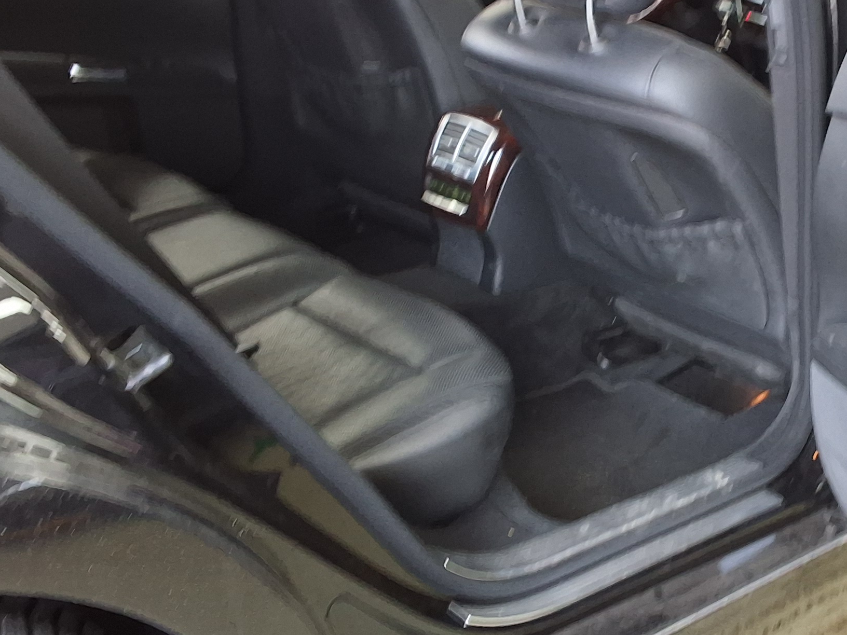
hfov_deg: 33.0
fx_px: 1370
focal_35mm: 56
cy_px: 307
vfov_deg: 26.1
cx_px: 719
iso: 64
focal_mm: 2.91
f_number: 1.9
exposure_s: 1/40
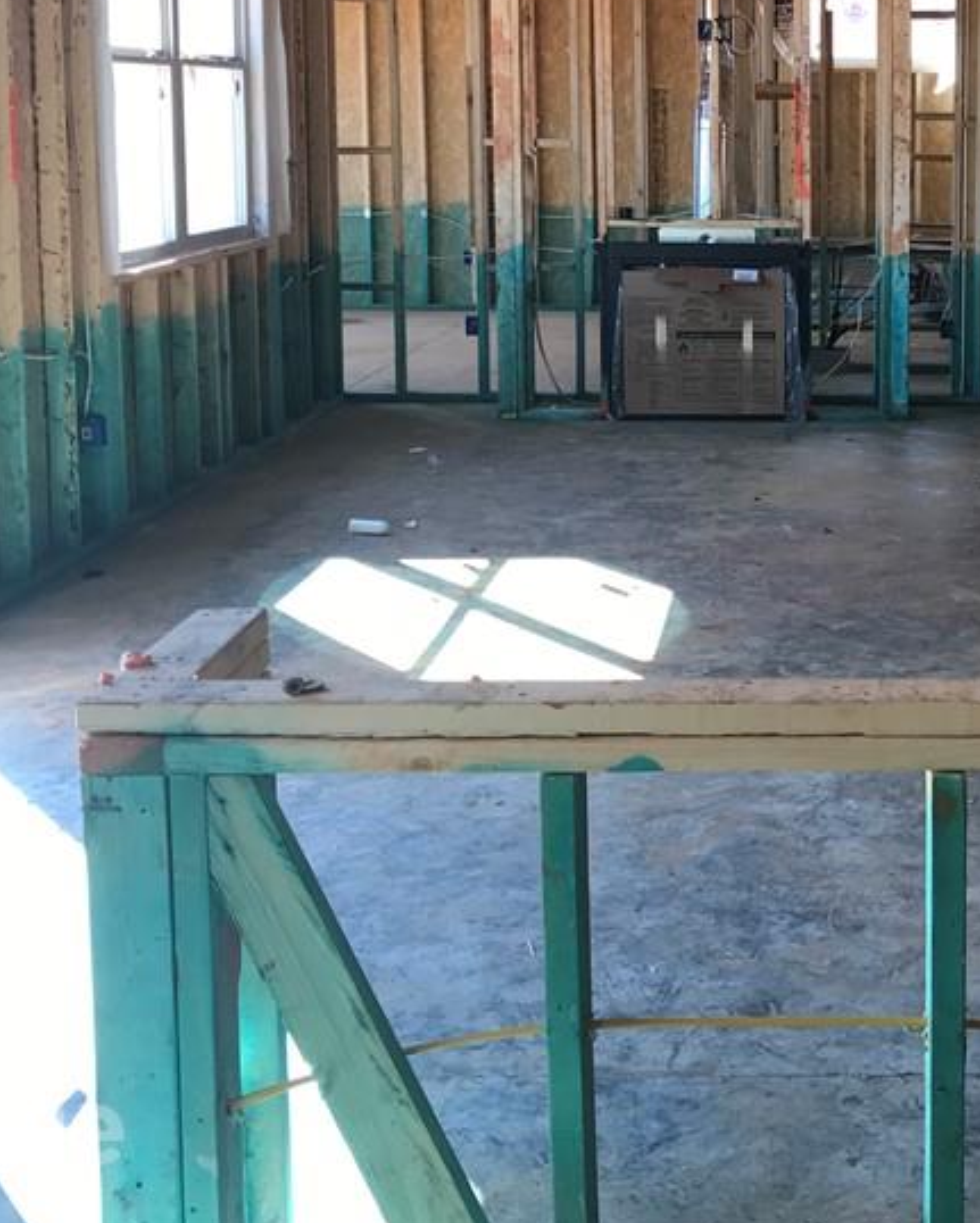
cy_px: 364
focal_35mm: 52
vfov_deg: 35.5
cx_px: 900
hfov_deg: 28.0
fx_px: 1884
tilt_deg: -6.9
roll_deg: -0.7
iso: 32
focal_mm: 3.99
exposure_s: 1/90
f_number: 1.8
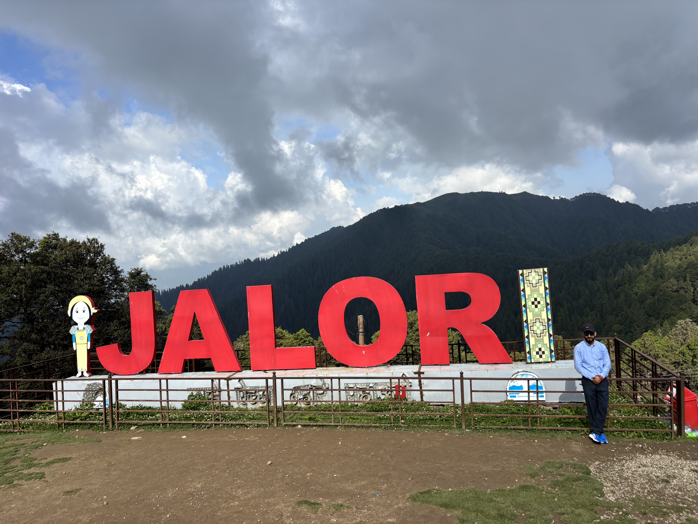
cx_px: 349
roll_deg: +4.1
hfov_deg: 67.3
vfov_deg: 53.1
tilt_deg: -1.7
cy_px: 262
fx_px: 524
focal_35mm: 26
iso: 50
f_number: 1.6
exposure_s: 1/2710
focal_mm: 5.96
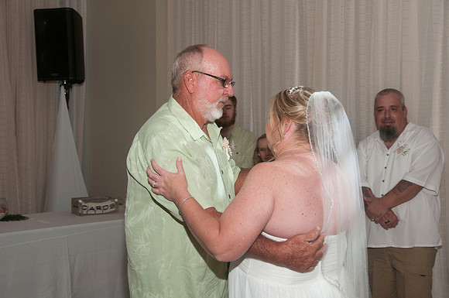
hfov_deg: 36.9
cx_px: 224
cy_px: 149
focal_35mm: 54
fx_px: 673
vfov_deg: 25.0
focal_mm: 36
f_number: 5.6
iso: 400
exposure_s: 1/250
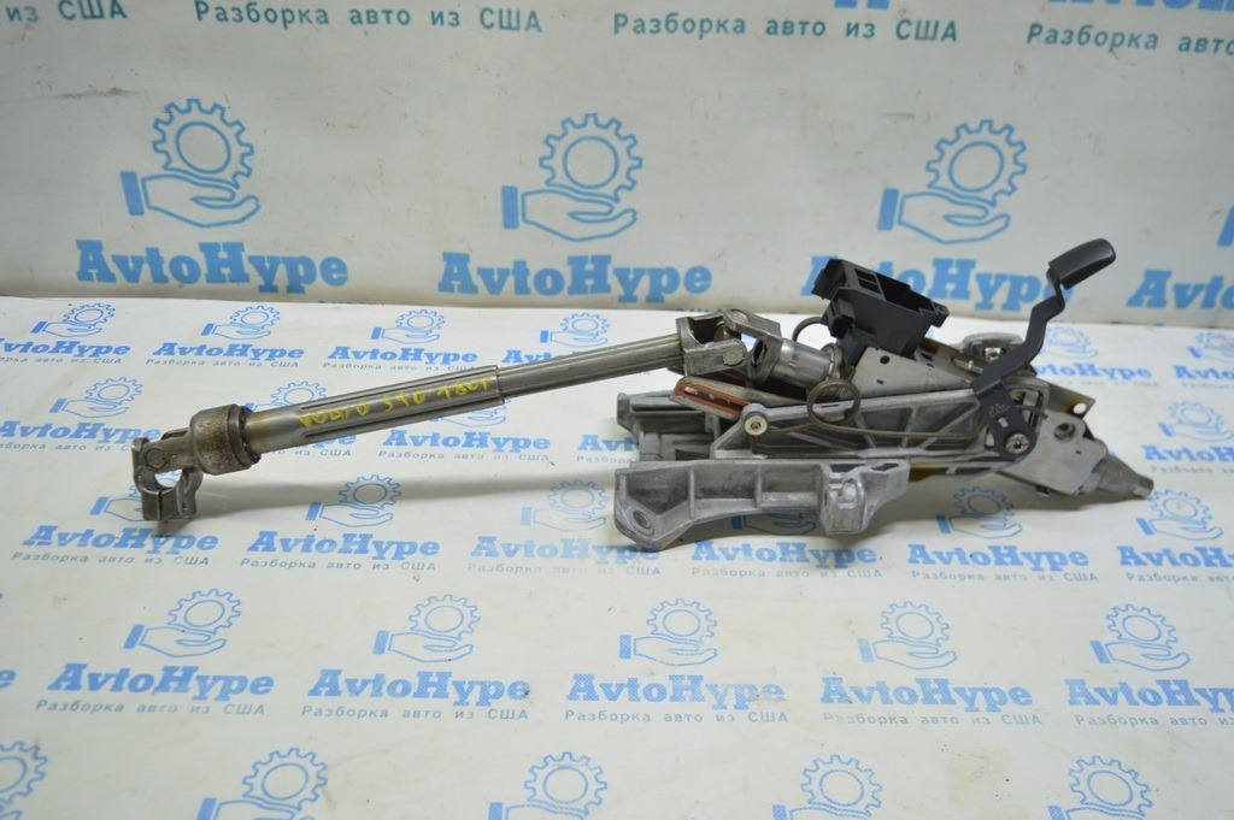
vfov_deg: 41.6
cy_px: 410
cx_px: 617
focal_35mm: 32
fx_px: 1079
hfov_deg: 59.5
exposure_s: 1/50
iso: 400
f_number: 3.8
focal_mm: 21
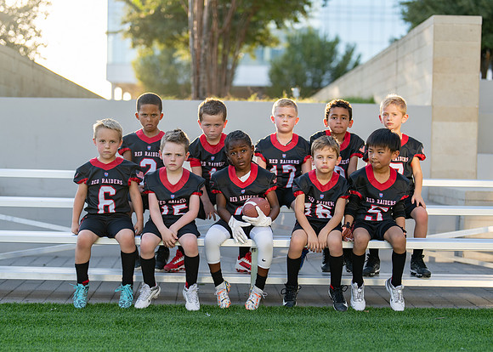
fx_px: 946
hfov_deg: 29.2
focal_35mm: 68
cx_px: 251
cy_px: 220
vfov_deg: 21.0
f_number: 1.2
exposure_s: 1/1000
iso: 100
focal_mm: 50
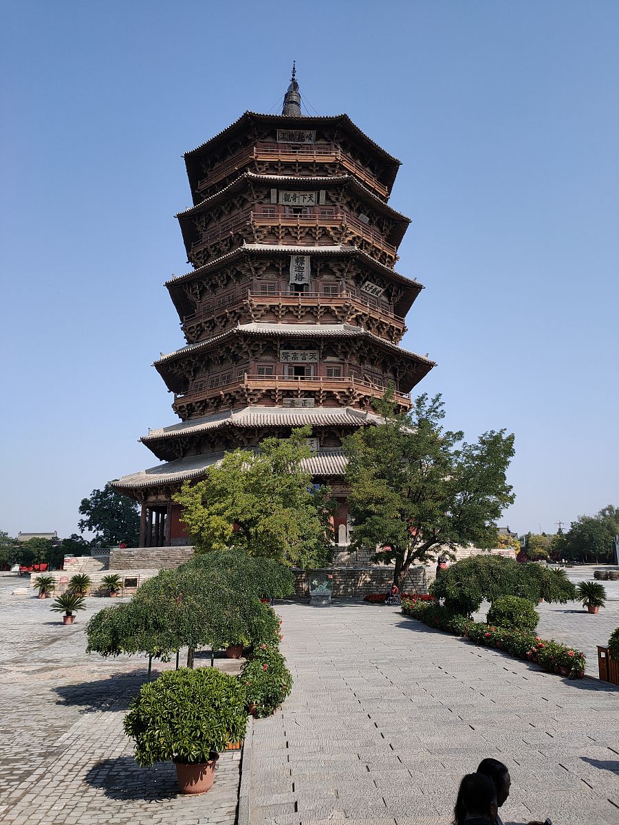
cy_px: 412
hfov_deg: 51.4
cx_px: 310
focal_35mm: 27
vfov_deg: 65.3
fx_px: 644
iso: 112
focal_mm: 4.77
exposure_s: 1/1247
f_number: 1.7
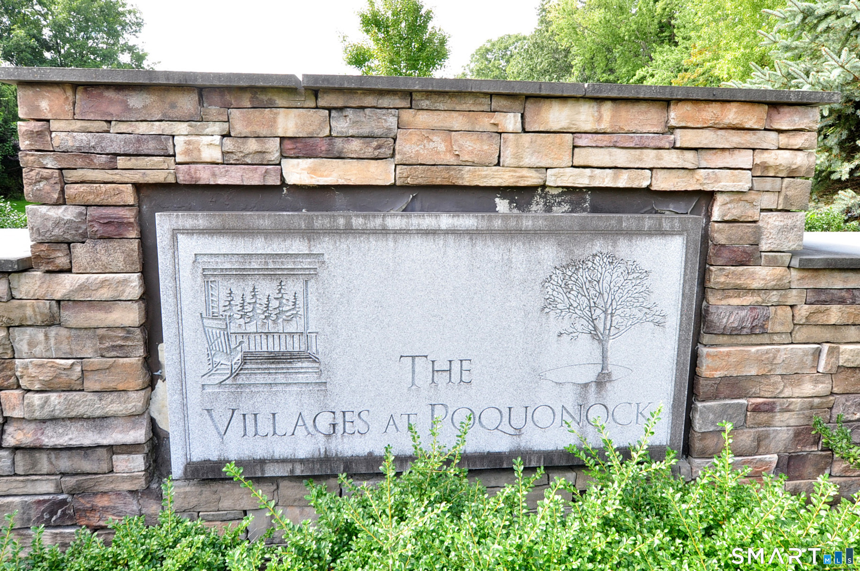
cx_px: 430
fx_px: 465
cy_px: 286
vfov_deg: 63.1
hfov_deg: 85.5
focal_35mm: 20
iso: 200
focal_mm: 13
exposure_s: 1/30
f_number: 10
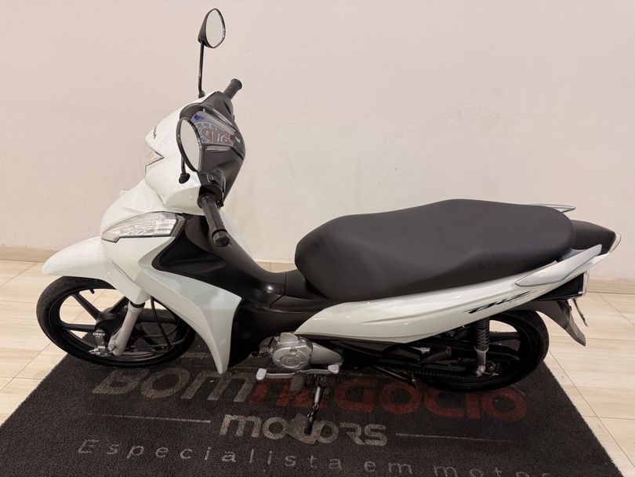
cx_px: 318
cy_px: 238
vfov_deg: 56.8
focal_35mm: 24
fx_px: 440
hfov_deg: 71.6
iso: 160
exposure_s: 1/60
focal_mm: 6.76
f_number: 1.78
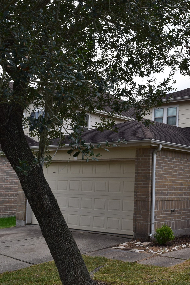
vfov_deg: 39.6
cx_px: 215
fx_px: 396
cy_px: 142
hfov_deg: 24.9
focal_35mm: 50
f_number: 10
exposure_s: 1/320
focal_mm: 22
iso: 400
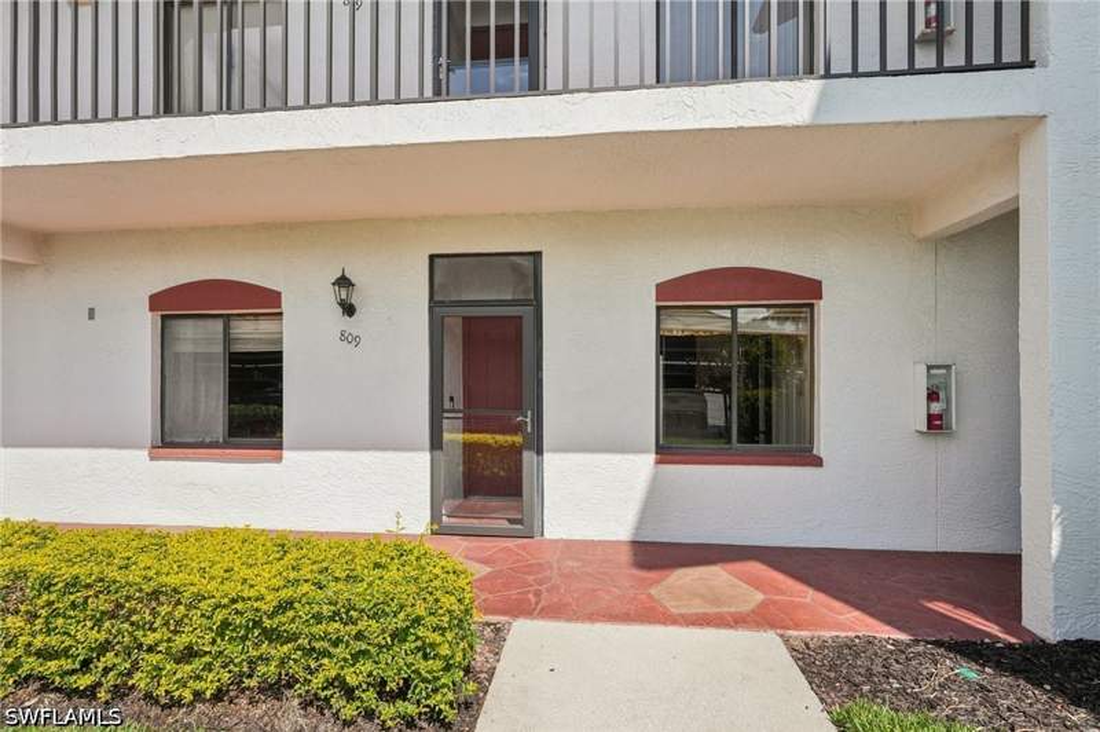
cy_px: 366
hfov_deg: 93.3
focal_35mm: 17
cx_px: 550
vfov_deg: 70.3
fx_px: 519
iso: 400
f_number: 8
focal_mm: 17
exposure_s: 1/1250
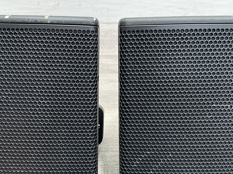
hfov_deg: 35.5
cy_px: 145
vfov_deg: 26.4
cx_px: 110
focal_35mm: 54
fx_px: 363
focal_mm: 3
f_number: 1.8
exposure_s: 1/50
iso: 80
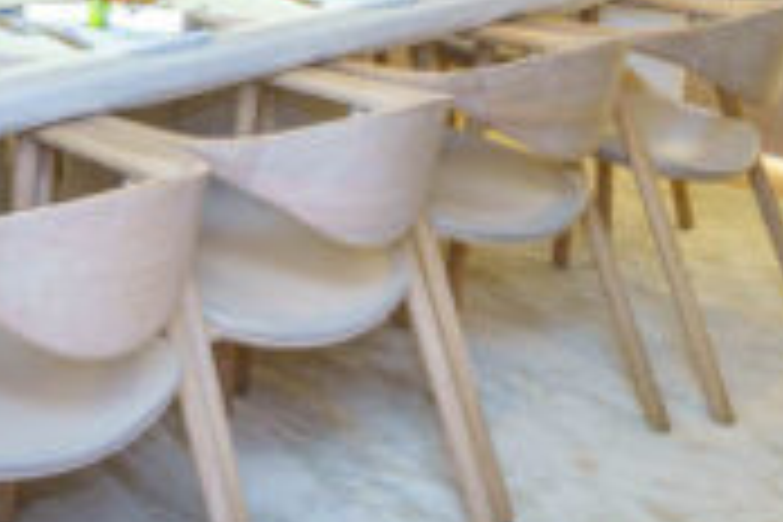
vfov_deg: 23.0
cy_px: -135
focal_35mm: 53
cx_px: -374
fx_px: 1153
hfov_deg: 27.1
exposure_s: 1/100
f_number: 4
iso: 125
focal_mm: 12
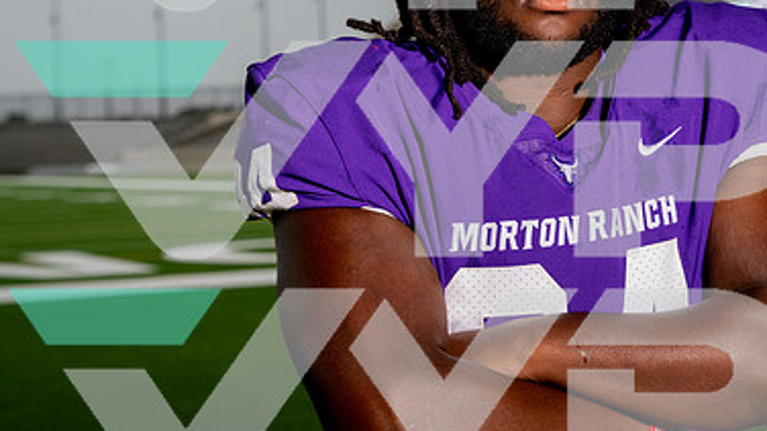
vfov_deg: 13.6
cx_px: 534
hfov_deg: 23.8
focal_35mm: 89
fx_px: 1809
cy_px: 150
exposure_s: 1/1600
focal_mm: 55
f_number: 5
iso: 1000
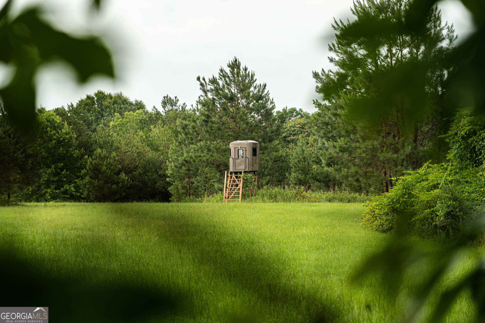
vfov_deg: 13.0
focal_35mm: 105
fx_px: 1414
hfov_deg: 19.5
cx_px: 242
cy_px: 162
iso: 500
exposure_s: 1/160
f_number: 4
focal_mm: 105
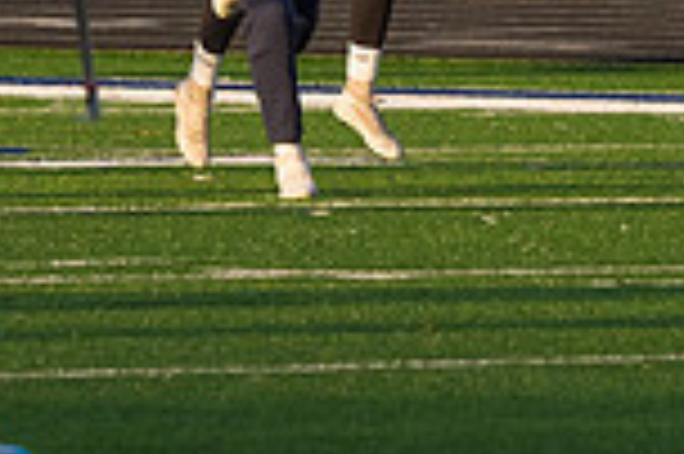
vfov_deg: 1.2
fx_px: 21731
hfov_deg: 1.8
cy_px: -207
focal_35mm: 1145
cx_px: 279
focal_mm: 200
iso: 800
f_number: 5.6
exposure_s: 1/1600
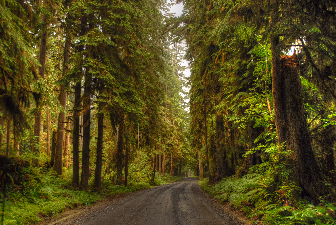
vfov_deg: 40.1
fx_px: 308
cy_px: 112
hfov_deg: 57.2
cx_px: 168
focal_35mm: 33
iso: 200
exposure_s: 1/100
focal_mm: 22
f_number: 3.8
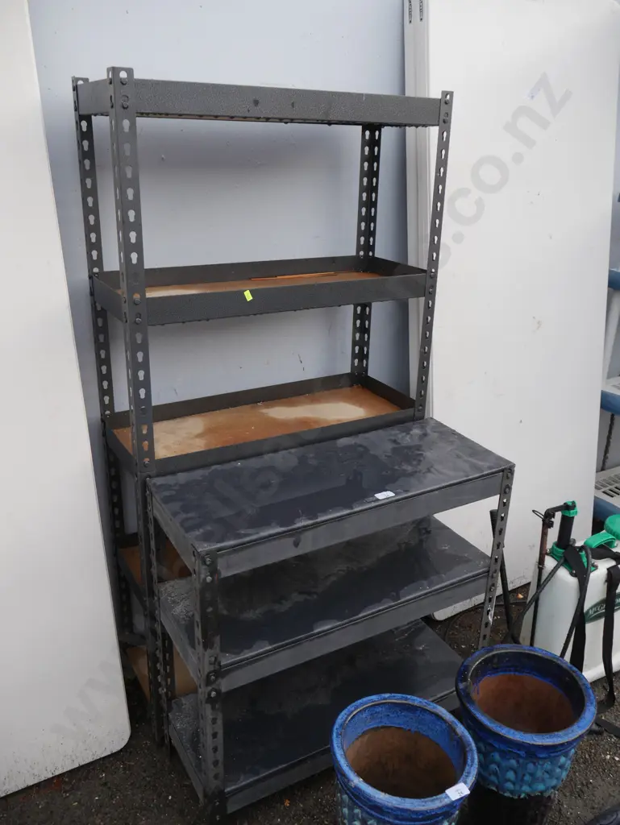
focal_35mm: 28
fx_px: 668
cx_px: 310
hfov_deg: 49.8
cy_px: 412
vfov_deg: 63.4
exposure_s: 1/160
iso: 200
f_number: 4.5
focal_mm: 14
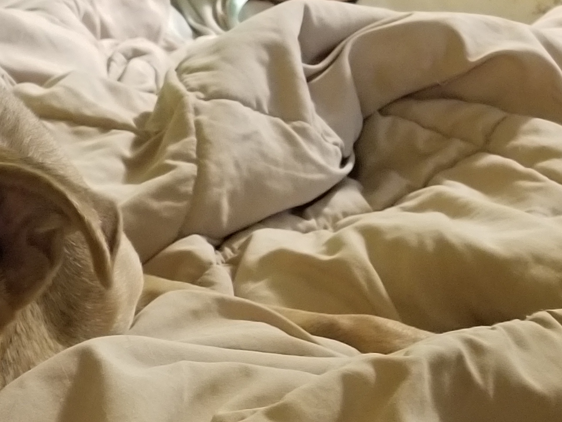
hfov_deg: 20.5
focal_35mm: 81
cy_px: 405
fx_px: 1315
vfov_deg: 17.8
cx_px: -291
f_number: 1.7
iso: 640
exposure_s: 1/10
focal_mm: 4.25
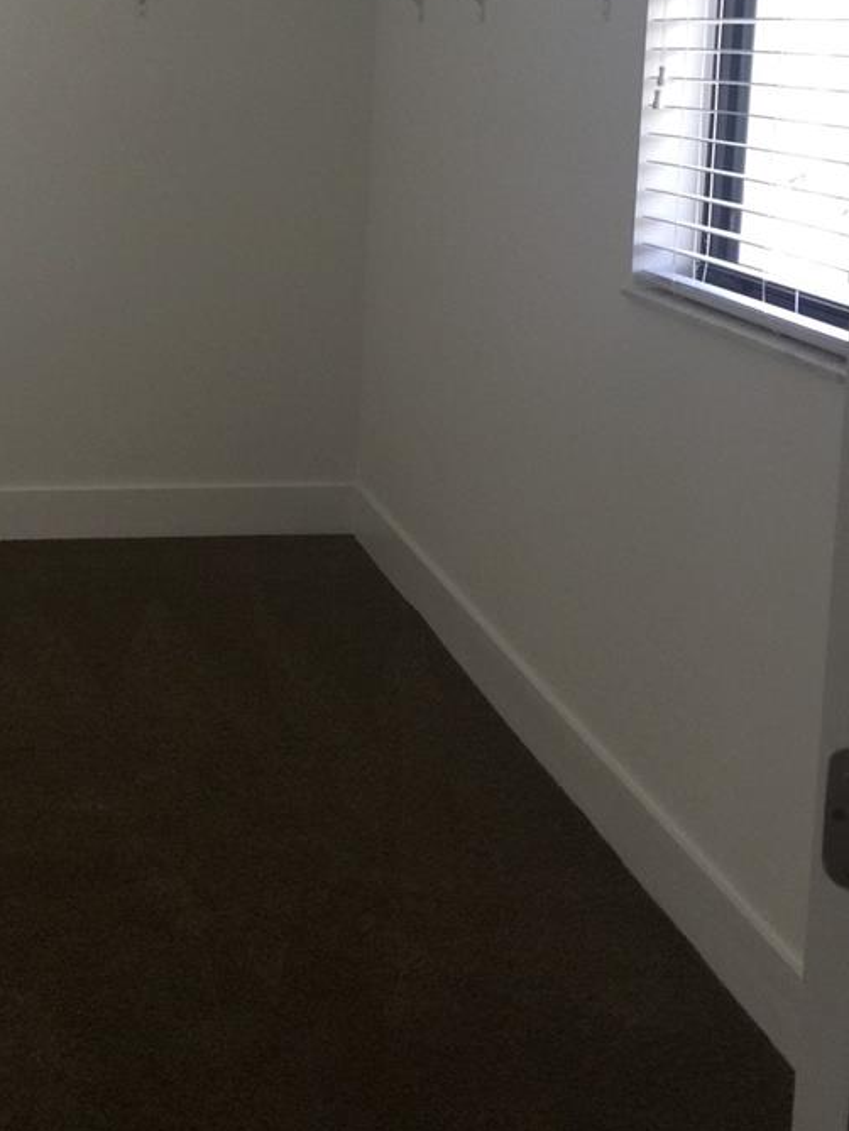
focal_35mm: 52
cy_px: 259
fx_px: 1700
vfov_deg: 35.8
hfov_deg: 27.4
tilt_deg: -8.1
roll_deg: -0.9
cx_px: 149
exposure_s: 1/30
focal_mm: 4.15
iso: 40
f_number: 2.2
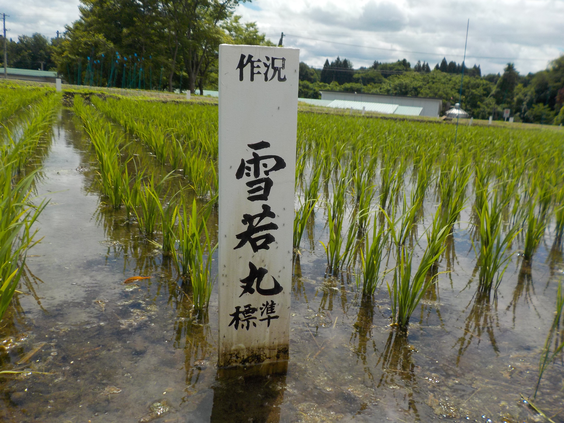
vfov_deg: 46.8
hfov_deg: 60.0
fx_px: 489
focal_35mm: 30
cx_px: 282
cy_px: 212
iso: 125
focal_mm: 4.1
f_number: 6.6
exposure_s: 1/640
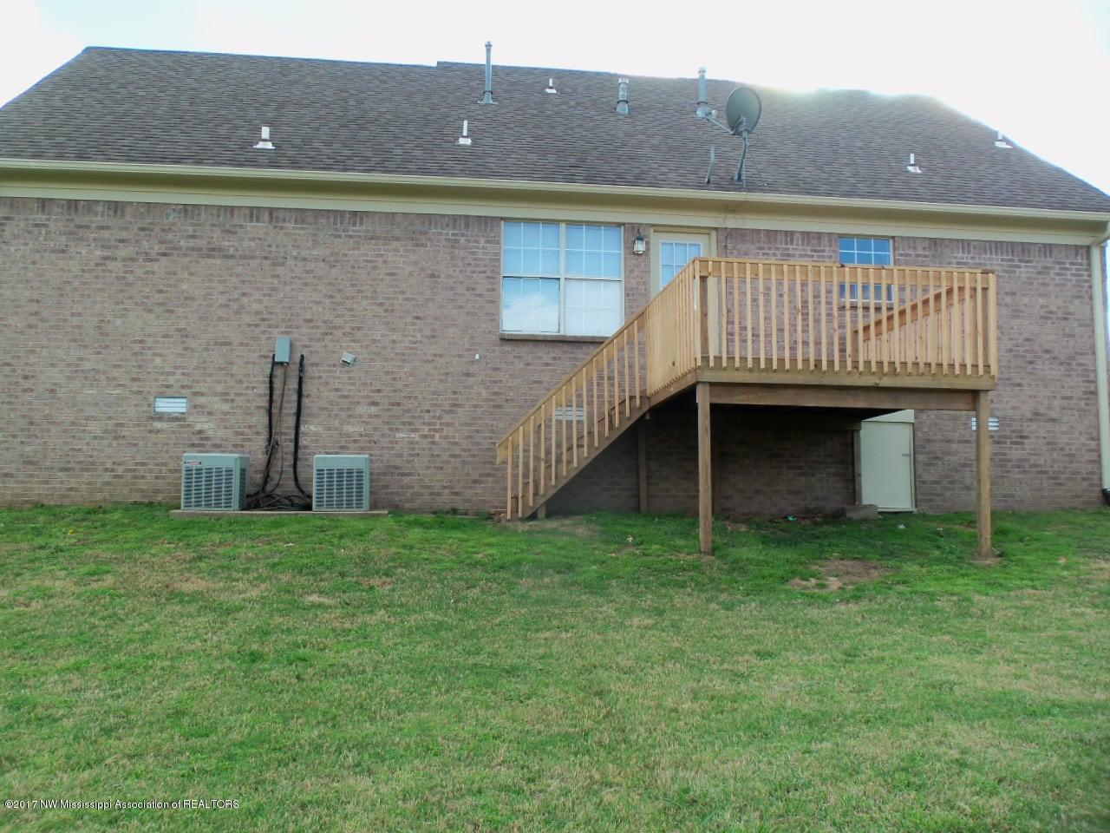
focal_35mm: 29
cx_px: 555
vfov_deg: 48.2
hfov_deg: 61.7
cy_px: 416
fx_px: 930
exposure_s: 1/160
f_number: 3.4
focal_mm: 5.2
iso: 80
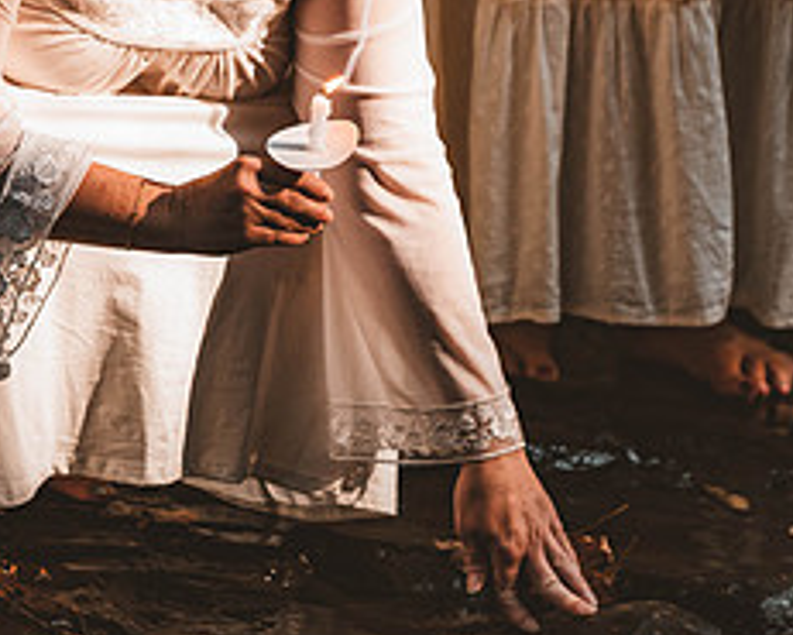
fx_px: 13736
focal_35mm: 585
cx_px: 309
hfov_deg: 3.3
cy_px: 95
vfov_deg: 2.6
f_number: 2.8
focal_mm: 200
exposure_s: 1/400
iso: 1000
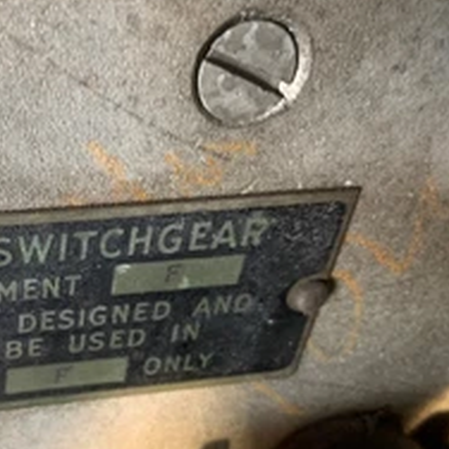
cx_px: 31
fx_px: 719
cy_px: 284
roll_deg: -2.5
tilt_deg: -38.8
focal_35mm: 49
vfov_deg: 34.5
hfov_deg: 32.6
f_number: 1.8
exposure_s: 1/60
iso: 400
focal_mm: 4.25
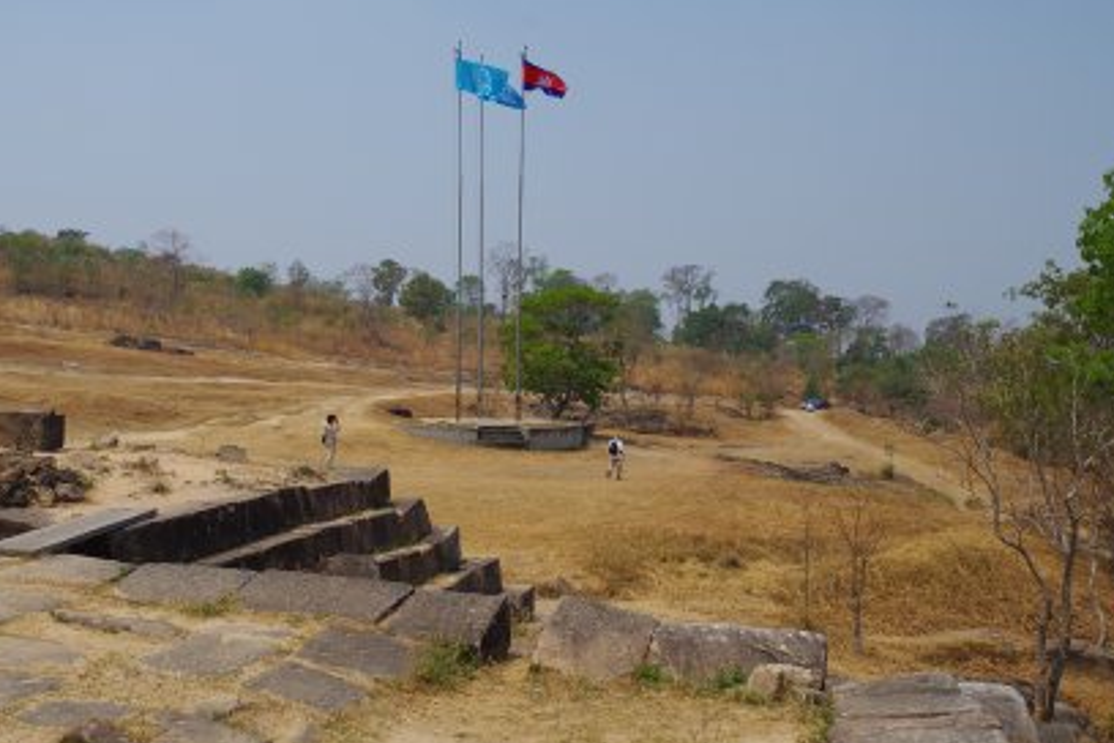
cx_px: 483
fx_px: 1114
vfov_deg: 36.5
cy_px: 251
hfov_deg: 53.0
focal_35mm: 36
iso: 100
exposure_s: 1/200
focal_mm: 16
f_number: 11
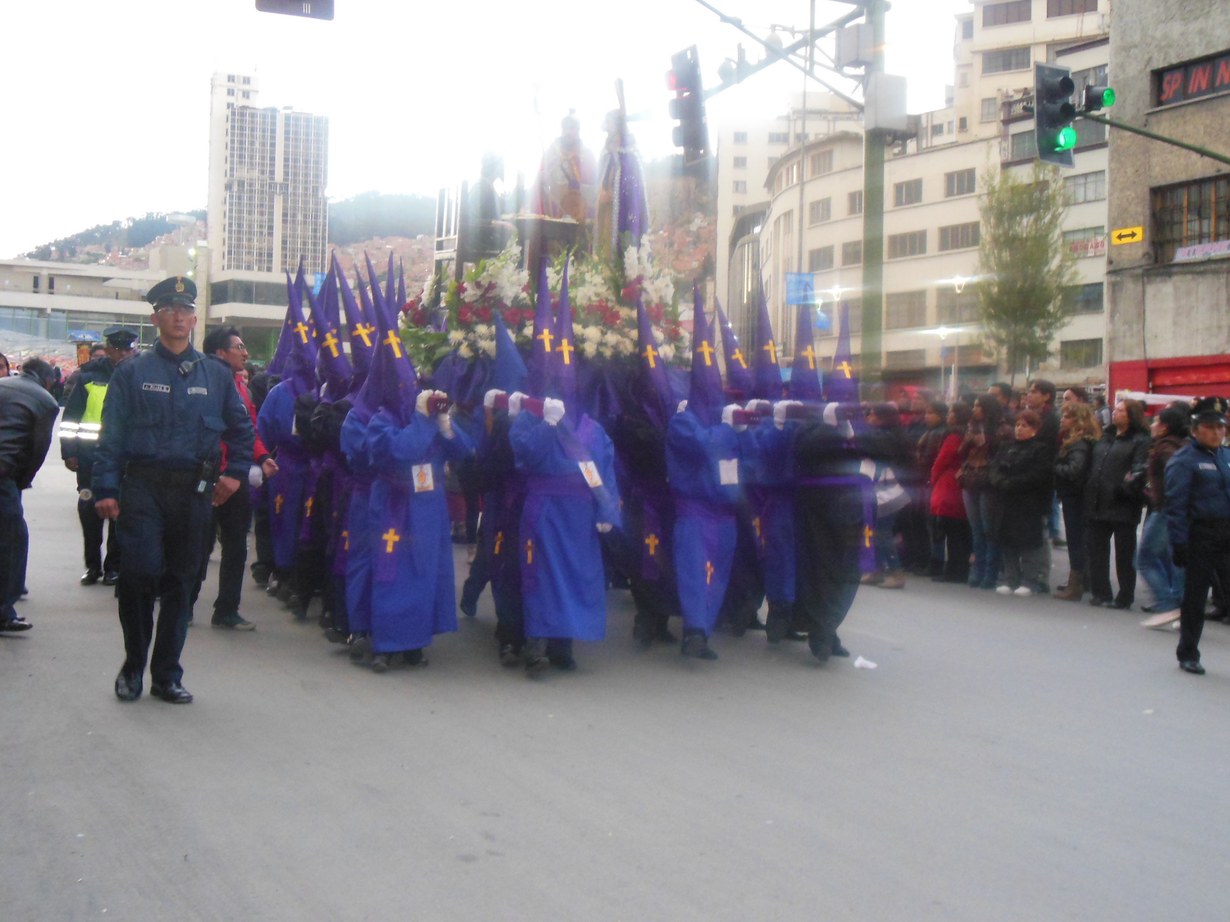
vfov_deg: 33.6
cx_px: 615
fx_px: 1528
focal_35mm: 43
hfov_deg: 43.9
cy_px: 461
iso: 800
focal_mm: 7.7
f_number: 3.8
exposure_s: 1/30
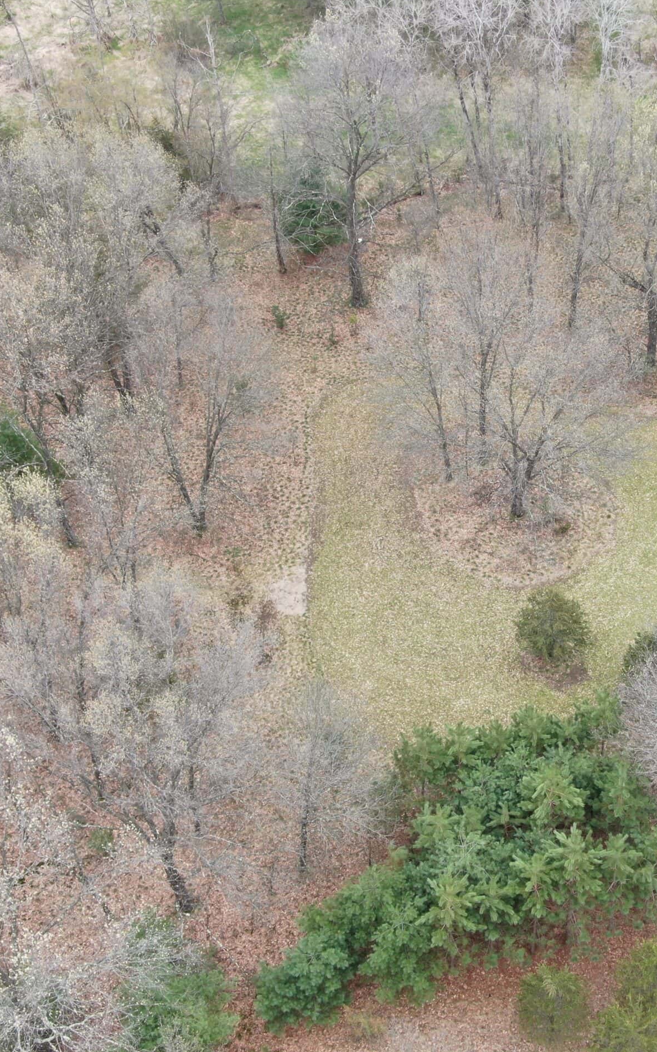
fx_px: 1433
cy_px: 530
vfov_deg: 40.3
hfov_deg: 25.5
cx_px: 493
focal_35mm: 50
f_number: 3.3
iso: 100
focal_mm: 5.94
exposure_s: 1/120
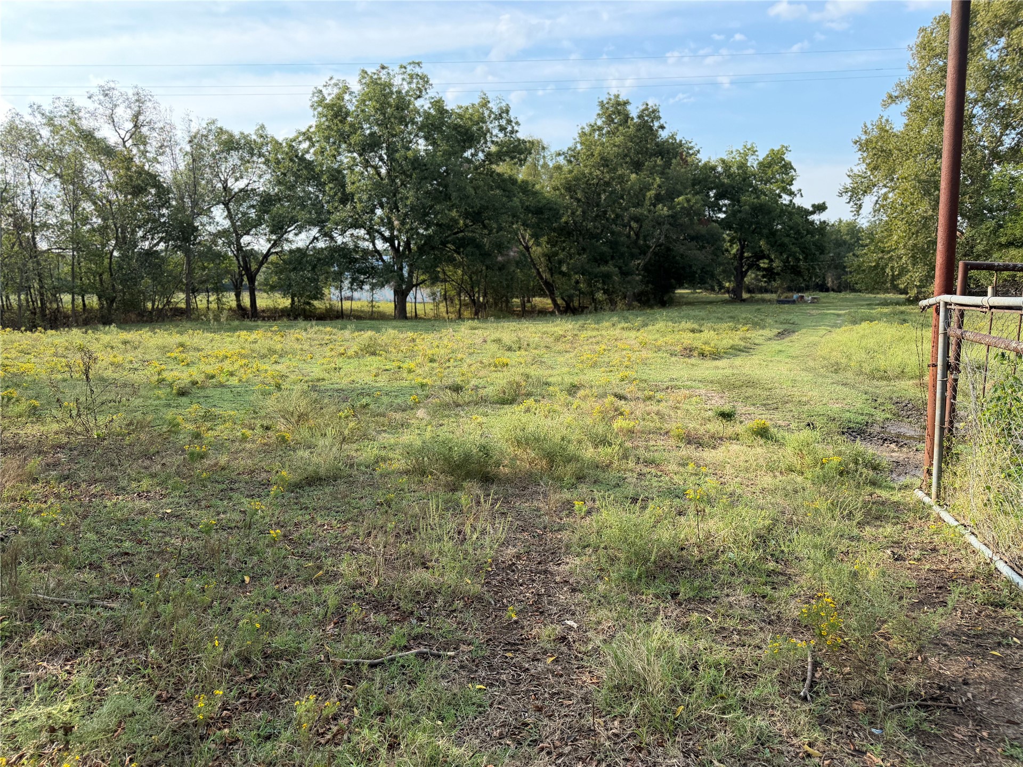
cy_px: 384
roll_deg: +0.8
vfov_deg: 56.8
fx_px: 709
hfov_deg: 71.6
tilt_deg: -8.5
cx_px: 512
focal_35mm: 24
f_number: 1.78
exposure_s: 1/1585
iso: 100
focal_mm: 6.76
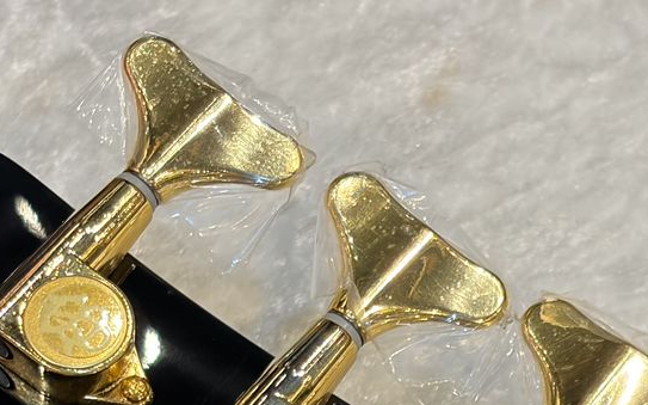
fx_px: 2295
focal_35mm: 130
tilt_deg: -57.6
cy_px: 516
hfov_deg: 16.1
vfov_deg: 9.9
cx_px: 327
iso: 160
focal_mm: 5.96
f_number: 1.6
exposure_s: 1/40
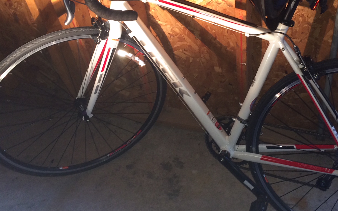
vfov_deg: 30.3
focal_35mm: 42
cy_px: 70
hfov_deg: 46.8
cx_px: 212
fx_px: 387
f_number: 2.2
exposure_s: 1/30
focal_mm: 4.12
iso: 80
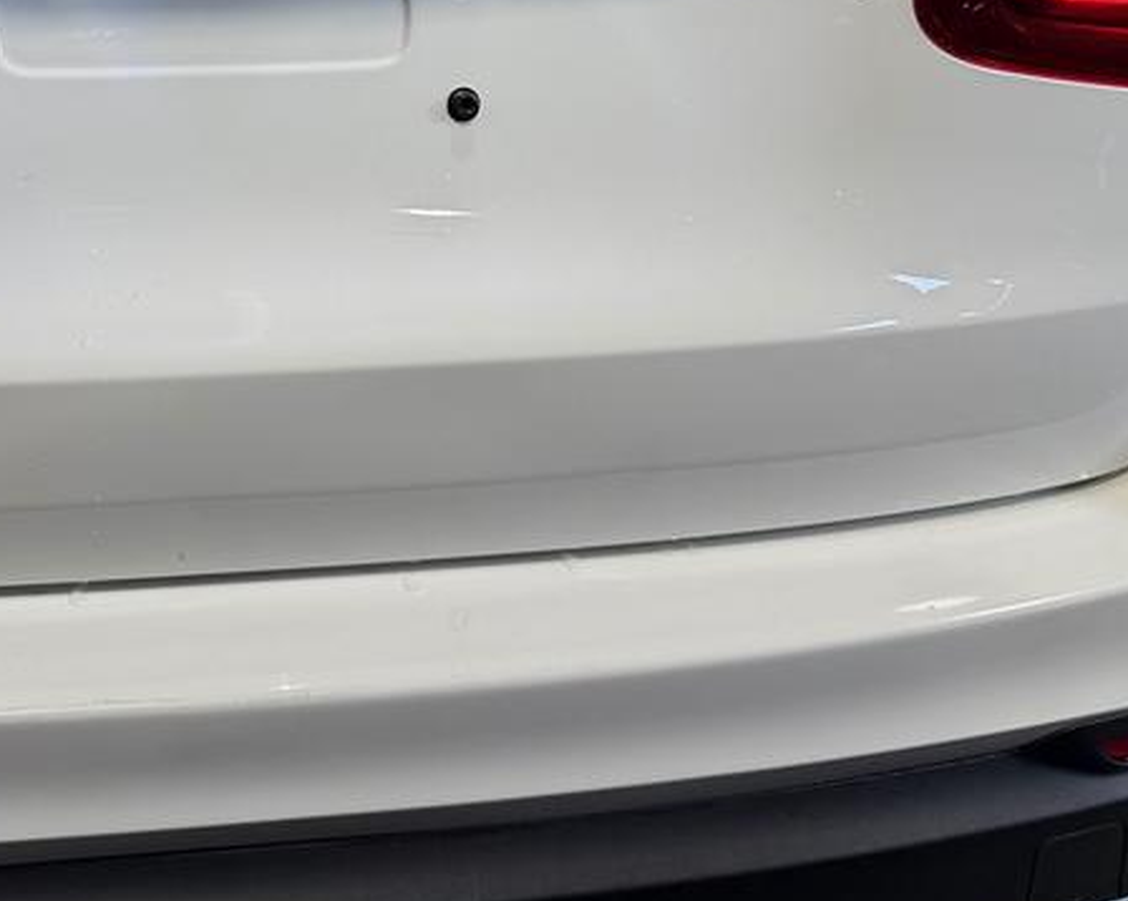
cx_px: 88
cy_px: 8
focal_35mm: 67
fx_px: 2236
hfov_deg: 27.2
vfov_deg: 22.0
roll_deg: -2.2
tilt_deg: -18.0
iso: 125
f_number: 1.78
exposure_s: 1/120
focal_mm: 6.76
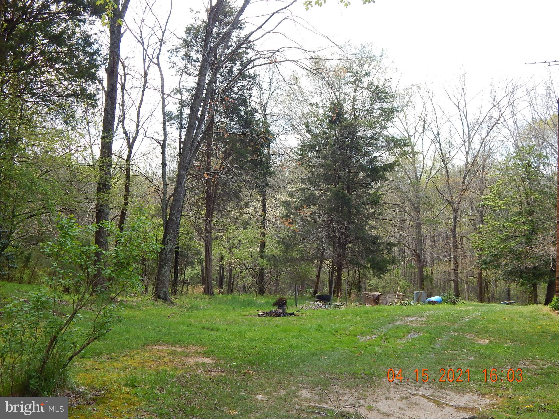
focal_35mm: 38
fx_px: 614
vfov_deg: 37.7
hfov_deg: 49.0
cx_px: 280
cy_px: 210
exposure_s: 1/320
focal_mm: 6.8
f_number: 3.4
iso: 125
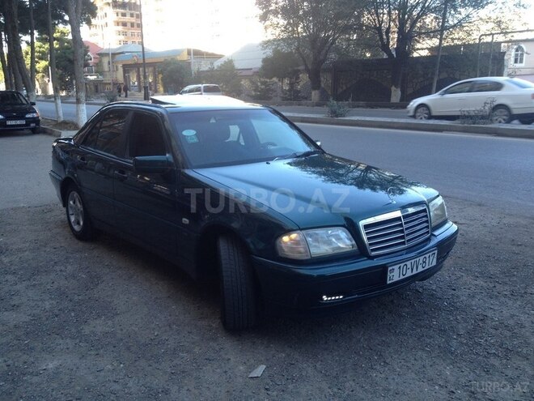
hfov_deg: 52.6
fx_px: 540
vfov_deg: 40.7
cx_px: 267
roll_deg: +1.2
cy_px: 200
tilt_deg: -18.4
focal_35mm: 35
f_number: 2.4
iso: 50
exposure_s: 1/134
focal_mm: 4.28
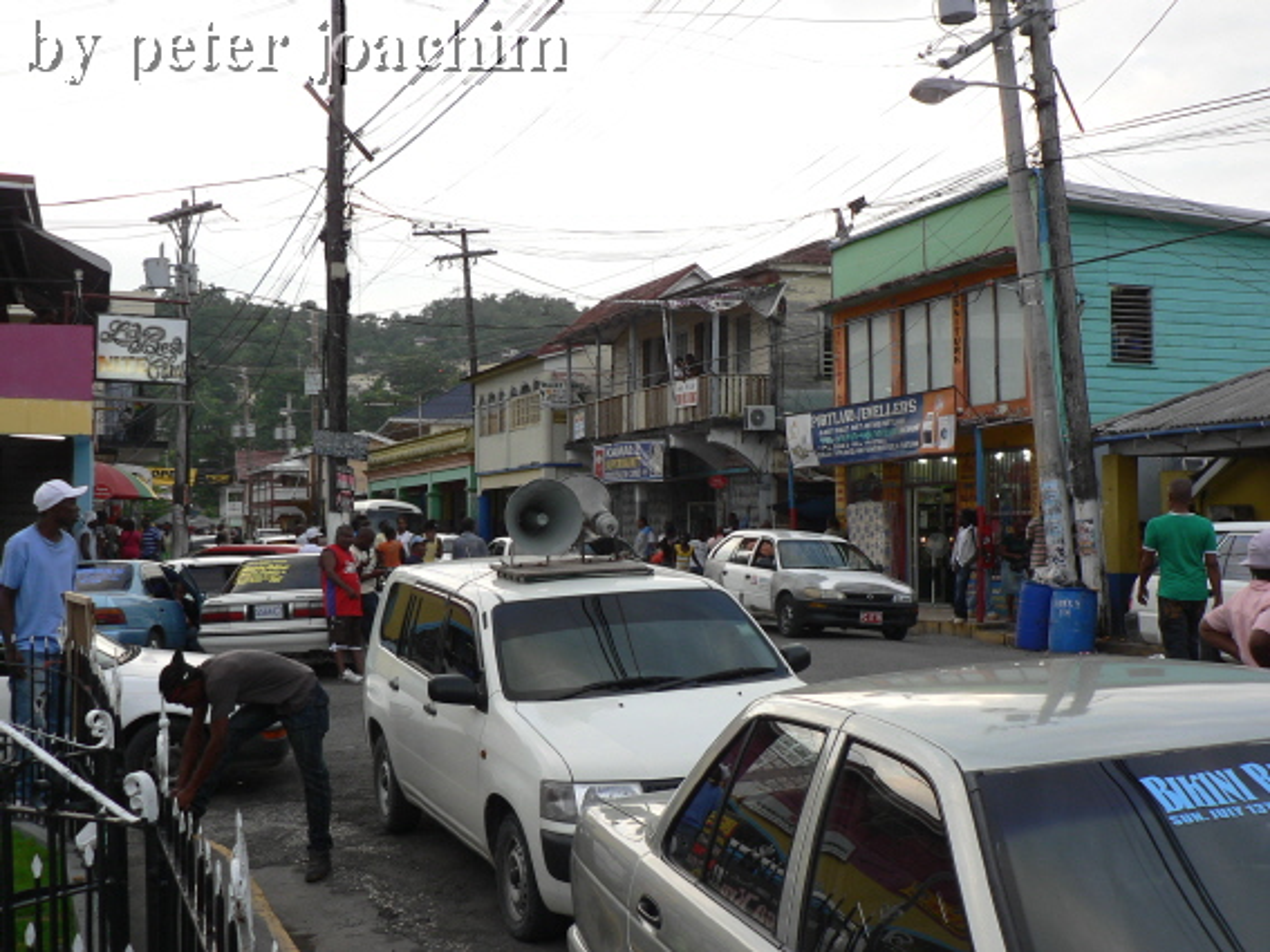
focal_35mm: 47
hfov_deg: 40.4
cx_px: 635
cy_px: 476
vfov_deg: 30.9
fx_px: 1724
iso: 64
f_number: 2.8
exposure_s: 1/80
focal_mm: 8.1
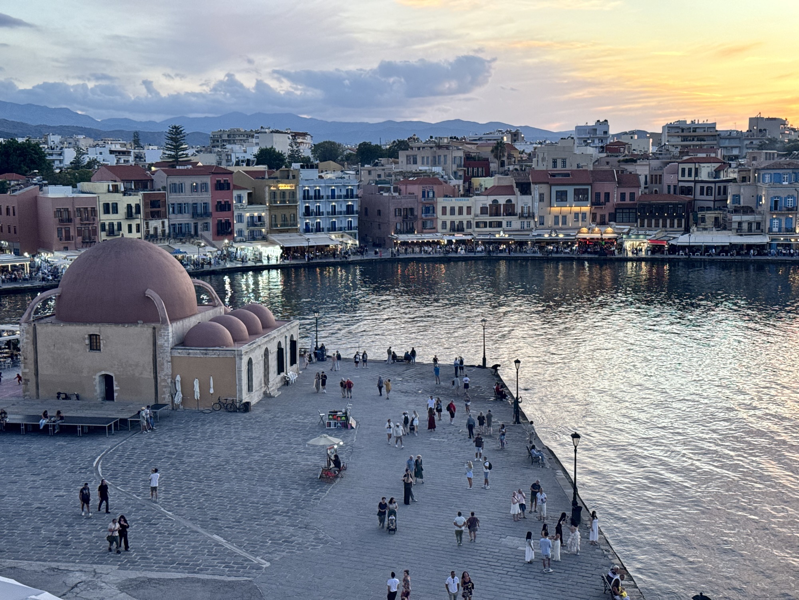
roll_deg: +0.7
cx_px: 400
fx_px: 1108
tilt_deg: -7.5
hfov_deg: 39.7
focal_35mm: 48
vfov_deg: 30.3
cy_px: 300
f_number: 1.78
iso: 64
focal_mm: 6.76
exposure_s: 1/218
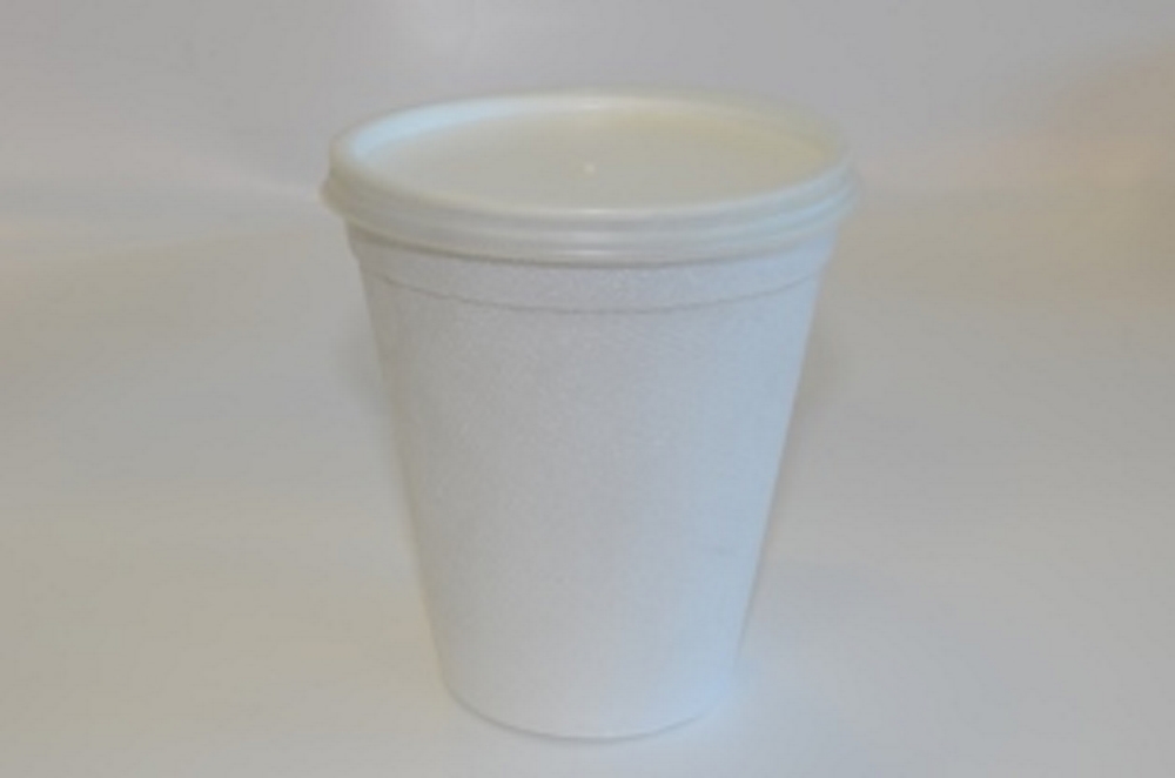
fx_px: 1856
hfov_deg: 35.1
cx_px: 588
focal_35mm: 57
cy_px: 389
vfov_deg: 23.7
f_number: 22
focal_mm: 38
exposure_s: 1/4
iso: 200
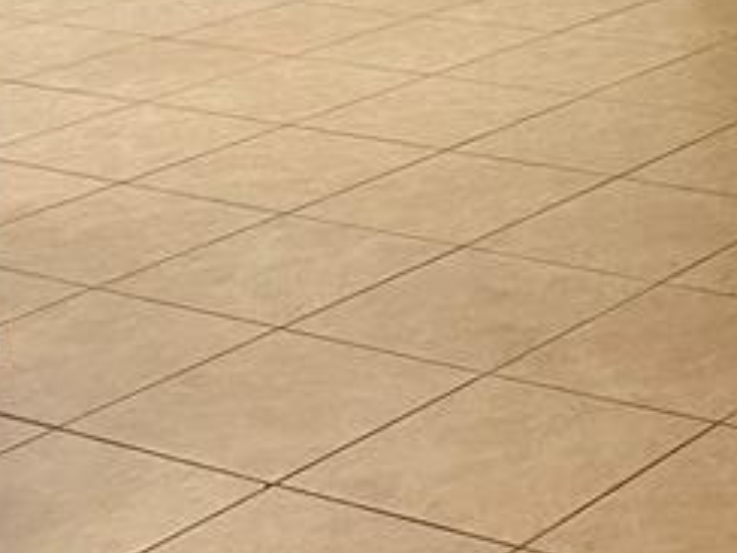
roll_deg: +0.7
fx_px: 2321
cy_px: -332
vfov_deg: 12.7
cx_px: 1030
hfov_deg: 16.7
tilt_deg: -4.3
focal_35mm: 109
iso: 100
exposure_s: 1/60
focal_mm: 4.25
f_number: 1.8
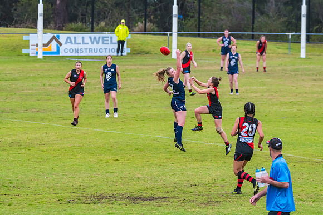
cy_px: 108
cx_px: 162
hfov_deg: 5.7
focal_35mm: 361
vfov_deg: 3.8
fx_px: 3238
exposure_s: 1/1600
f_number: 7.1
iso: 1250
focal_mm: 240
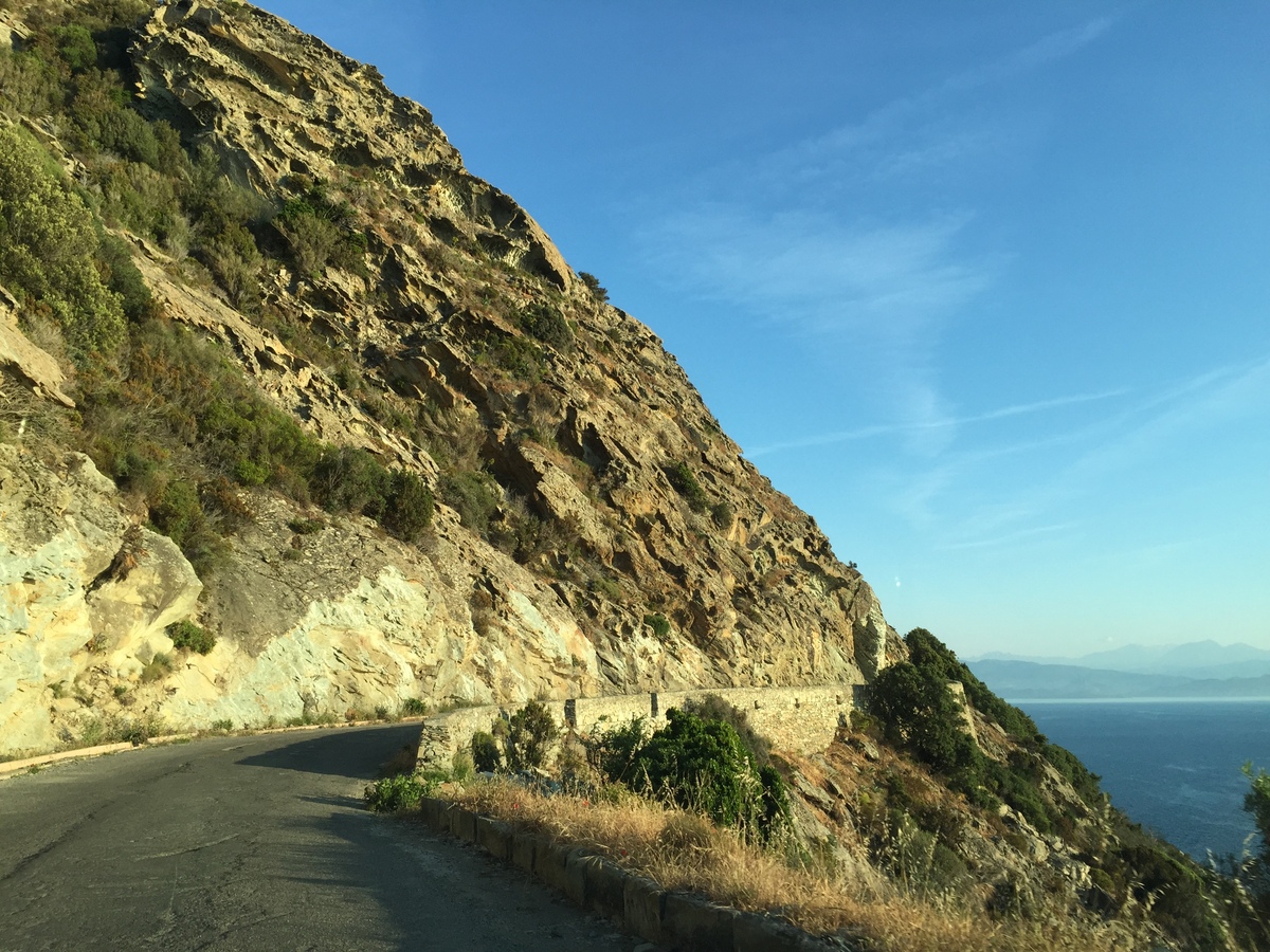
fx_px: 1064
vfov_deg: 48.2
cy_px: 476
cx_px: 635
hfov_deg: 61.7
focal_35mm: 29
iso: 32
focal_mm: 4.15
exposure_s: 1/719
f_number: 2.2
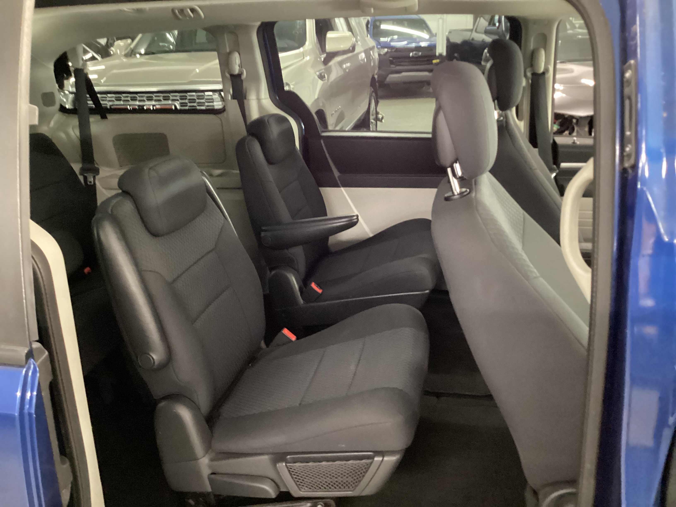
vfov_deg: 45.4
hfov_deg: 58.4
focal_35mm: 31
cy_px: 254
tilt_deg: -21.4
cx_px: 338
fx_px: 605
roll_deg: +2.4
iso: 640
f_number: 2.4
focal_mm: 3.3
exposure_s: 1/17
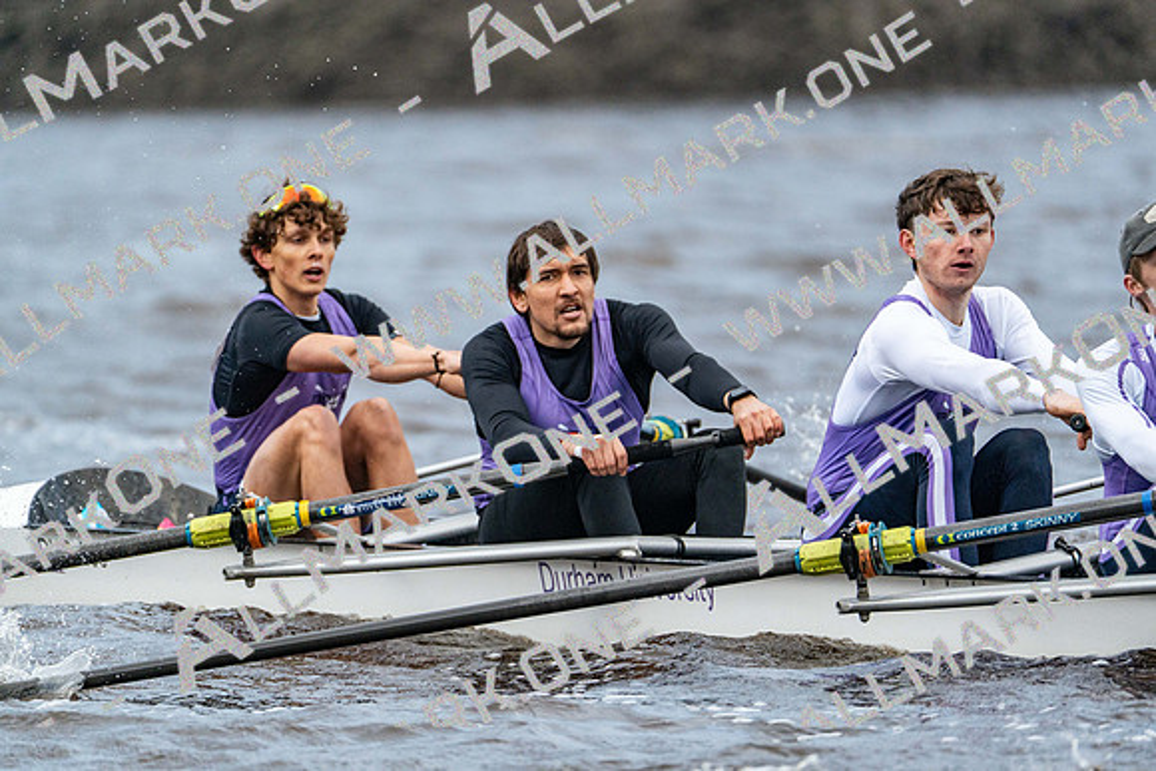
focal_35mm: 600
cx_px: 578
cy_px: 386
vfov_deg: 2.3
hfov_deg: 3.4
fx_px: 19270
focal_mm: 600
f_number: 6.3
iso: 3200
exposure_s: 1/1600
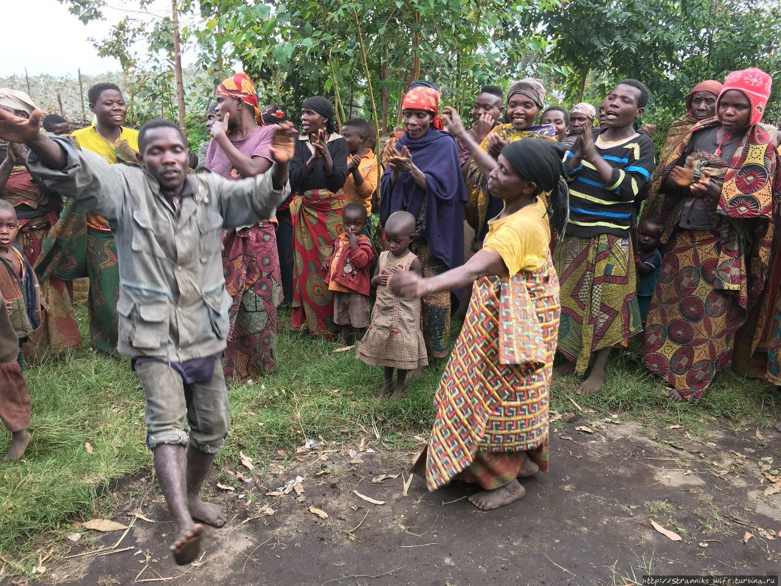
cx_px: 390
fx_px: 654
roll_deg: -2.5
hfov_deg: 61.7
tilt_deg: -14.9
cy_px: 293
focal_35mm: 29
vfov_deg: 48.2
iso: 32
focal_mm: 4.15
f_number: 2.2
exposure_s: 1/100
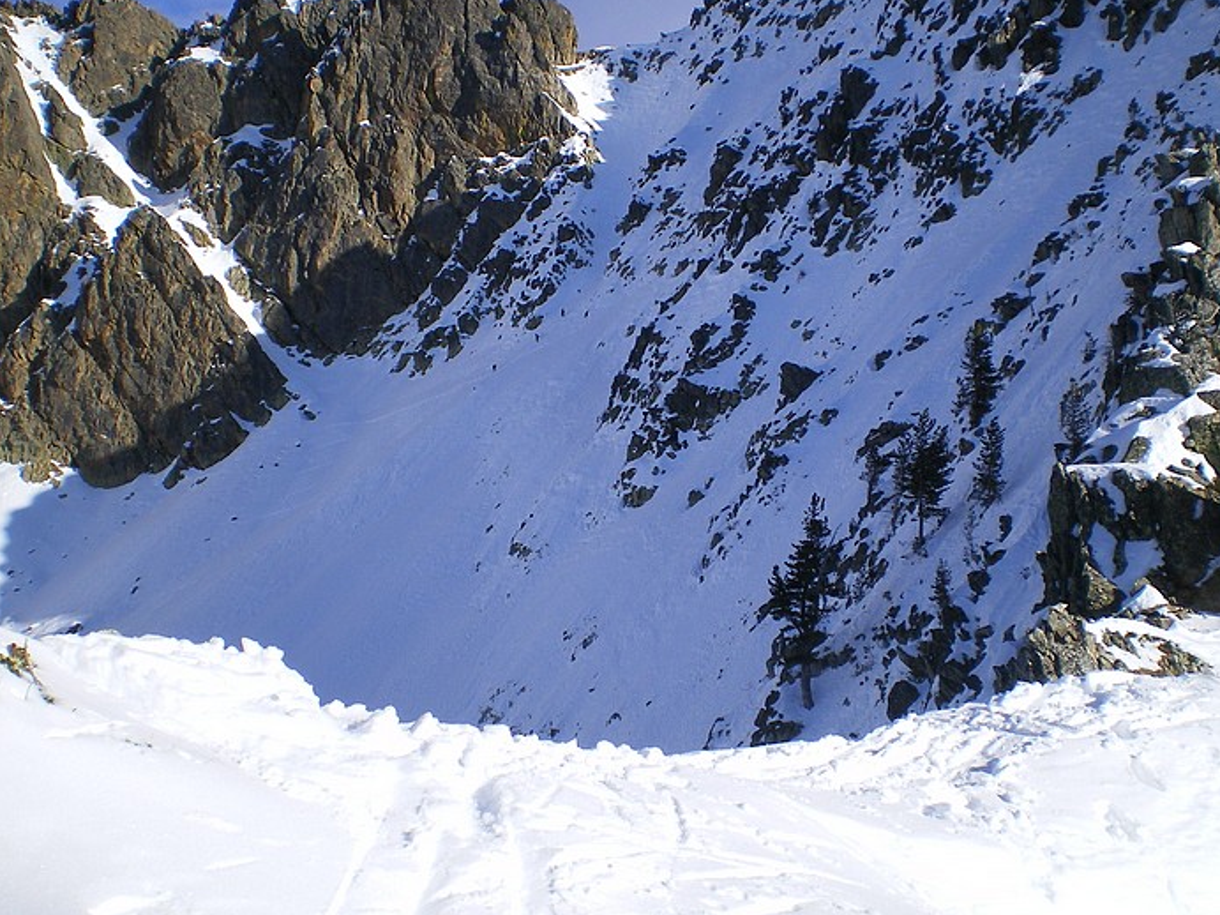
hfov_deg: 43.0
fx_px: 1550
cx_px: 606
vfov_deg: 32.8
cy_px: 403
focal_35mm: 44
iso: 64
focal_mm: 6.3
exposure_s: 1/500
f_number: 4.6
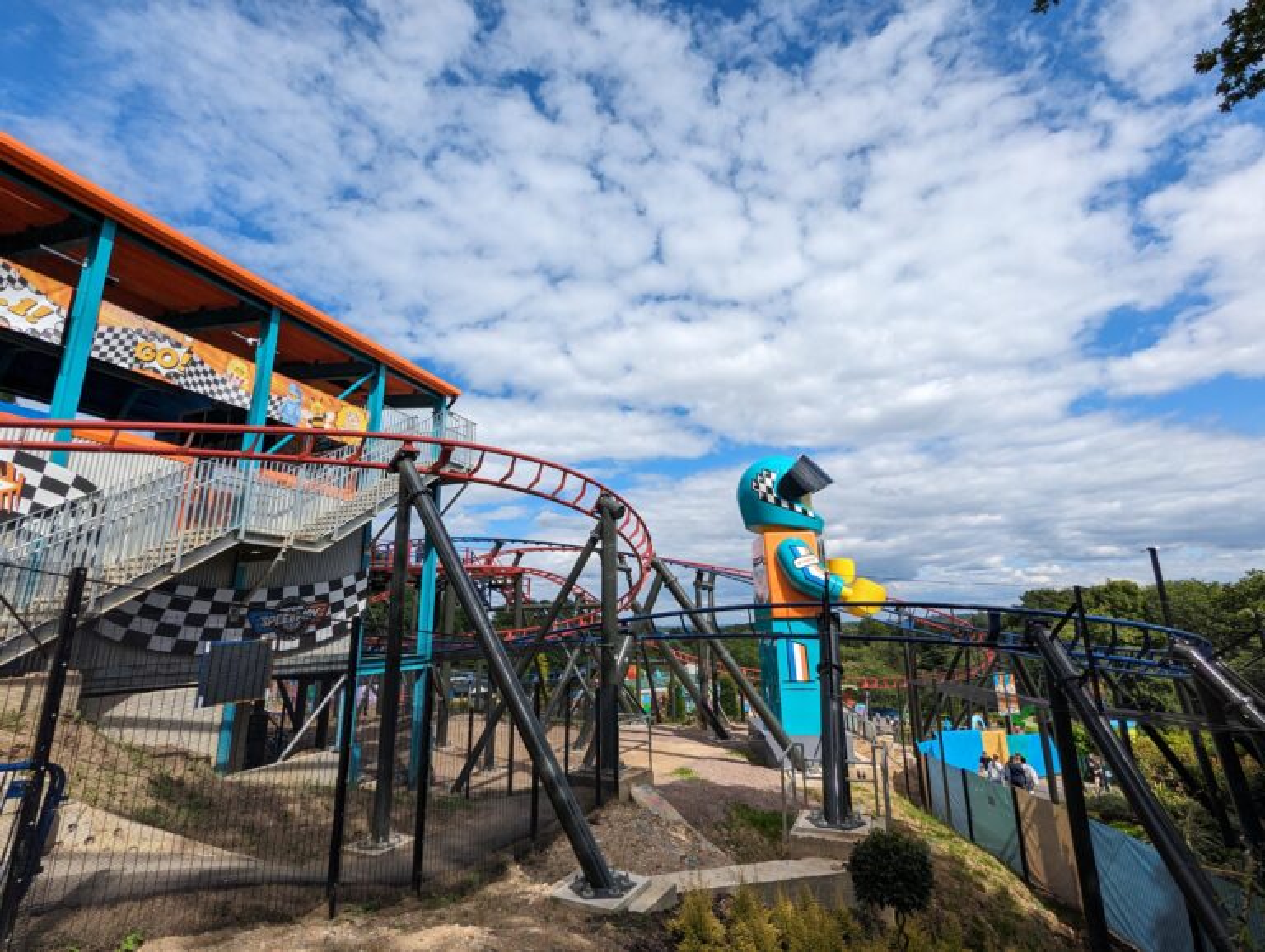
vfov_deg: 78.2
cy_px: 476
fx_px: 585
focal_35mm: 16
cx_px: 632
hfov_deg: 94.4
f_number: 2.2
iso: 58
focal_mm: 2.35
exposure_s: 1/2075
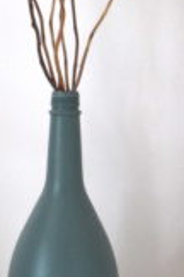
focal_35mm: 120
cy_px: 100
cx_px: -45
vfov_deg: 17.1
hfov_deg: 11.1
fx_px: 924
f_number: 5.6
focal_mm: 26
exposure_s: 1/25
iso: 1600
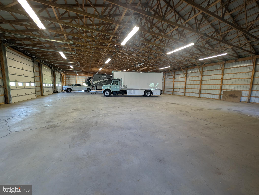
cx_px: 130
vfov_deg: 94.6
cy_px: 98
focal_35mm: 12
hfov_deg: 110.5
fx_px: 90
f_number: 1.95
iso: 93
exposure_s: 1/23.8
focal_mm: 2.23
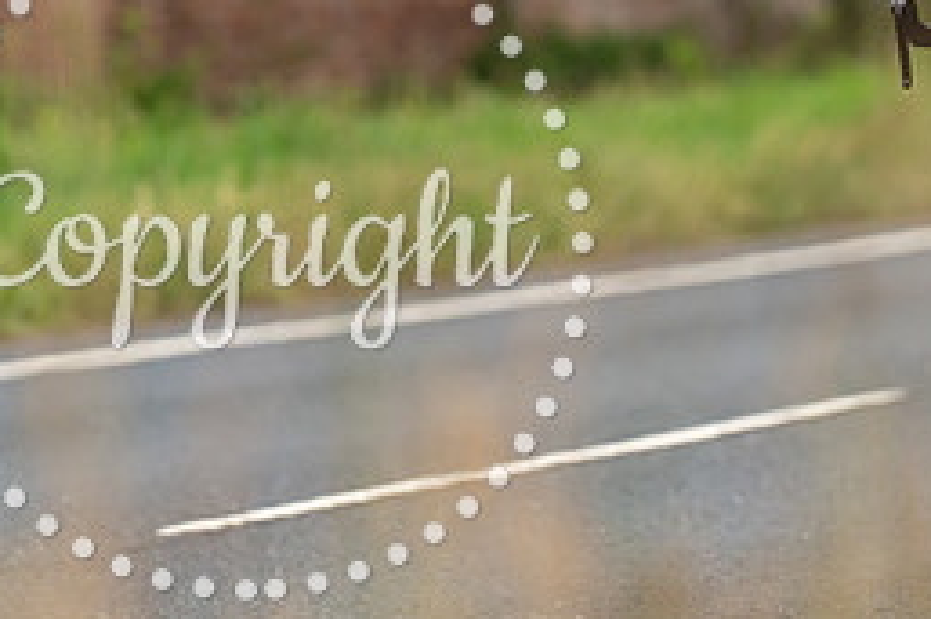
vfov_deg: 2.5
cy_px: -102
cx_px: 897
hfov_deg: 3.8
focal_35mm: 540
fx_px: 13956
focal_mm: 185
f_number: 3.2
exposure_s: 1/640
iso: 1000
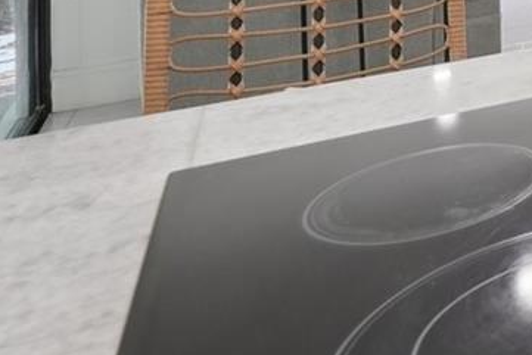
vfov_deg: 18.1
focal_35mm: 62
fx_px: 917
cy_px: -258
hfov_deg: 20.7
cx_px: 986
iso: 400
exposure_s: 1/15
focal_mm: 14
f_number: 8
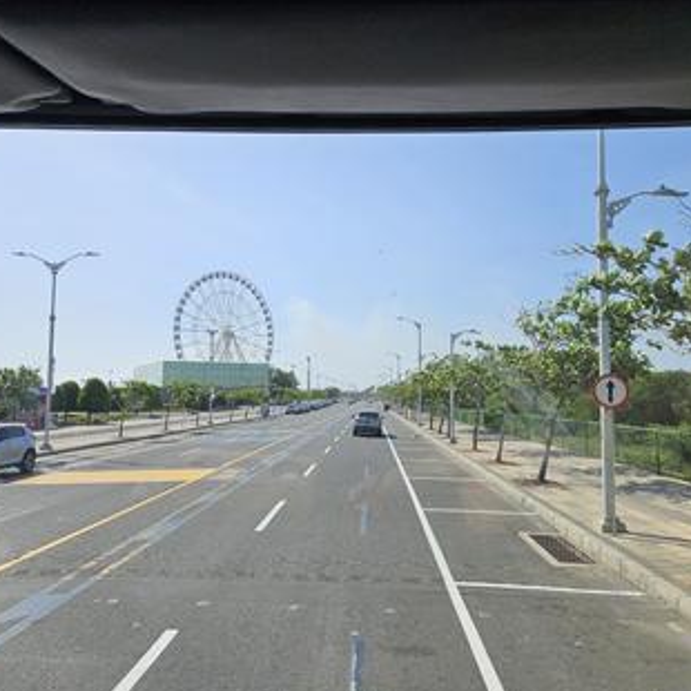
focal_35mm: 28
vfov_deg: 57.3
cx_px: 373
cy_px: 350
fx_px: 632
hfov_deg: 57.2
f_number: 1.8
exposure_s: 1/3345
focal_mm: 5.4
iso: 25
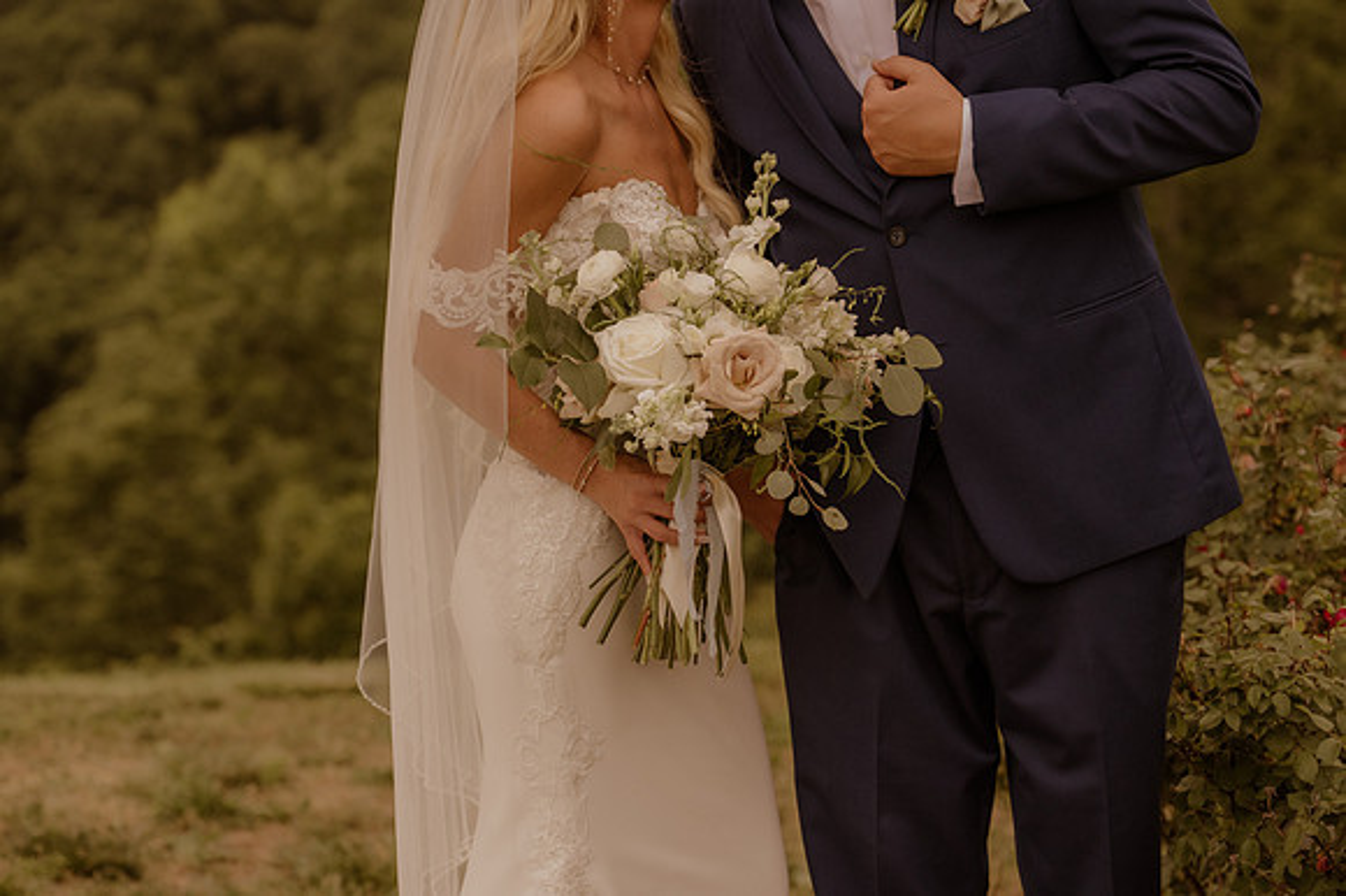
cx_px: 673
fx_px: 3923
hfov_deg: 19.5
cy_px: 448
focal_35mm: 105
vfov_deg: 13.0
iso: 1000
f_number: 3.2
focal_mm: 70
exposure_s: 1/1250
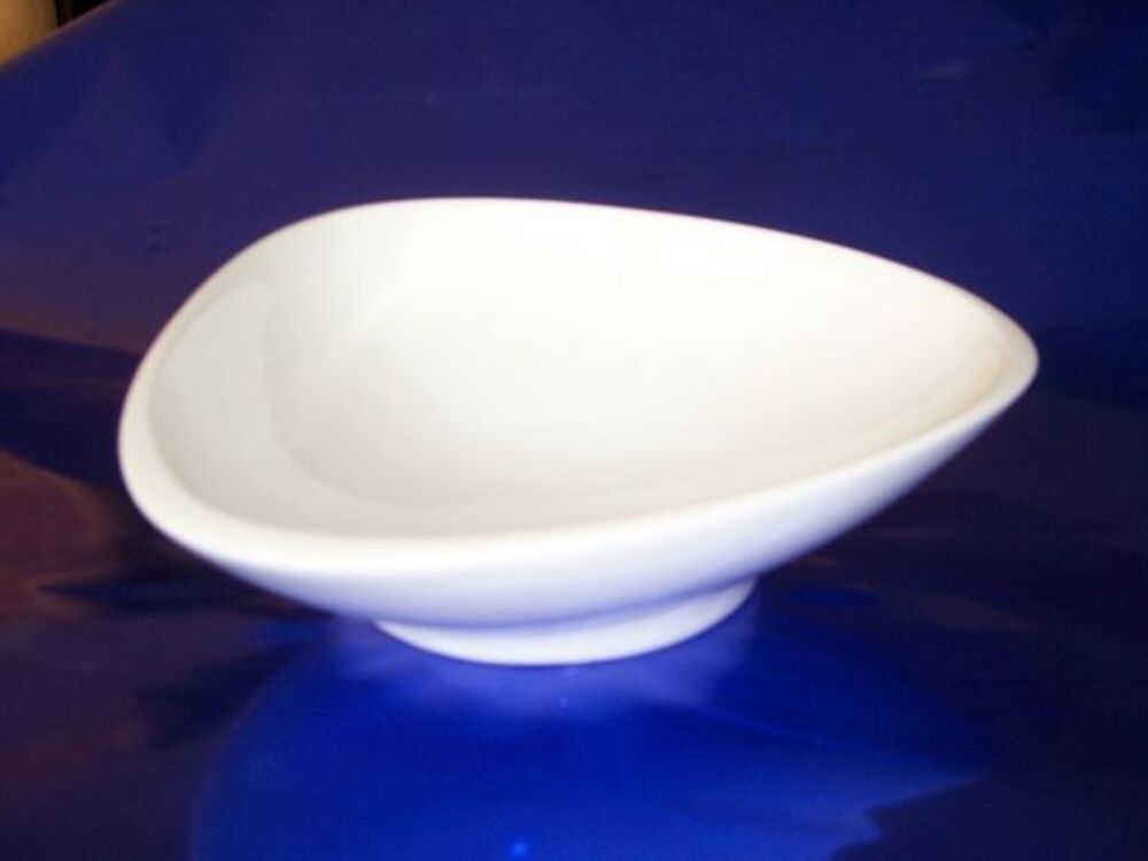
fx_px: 1194
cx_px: 574
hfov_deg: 51.4
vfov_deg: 39.7
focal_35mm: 36
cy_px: 430
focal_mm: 6
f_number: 3
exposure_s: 1/60
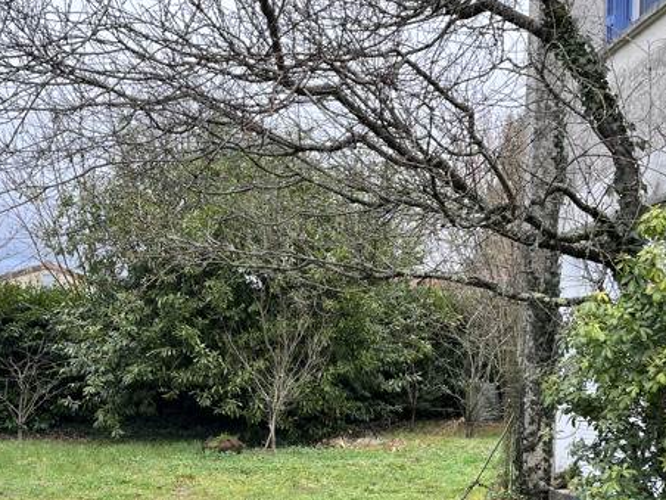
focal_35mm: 46
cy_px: 434
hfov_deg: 40.8
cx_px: 228
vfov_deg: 30.4
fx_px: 885
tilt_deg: -3.1
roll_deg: -1.6
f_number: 1.6
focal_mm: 5.1
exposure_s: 1/158
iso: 40
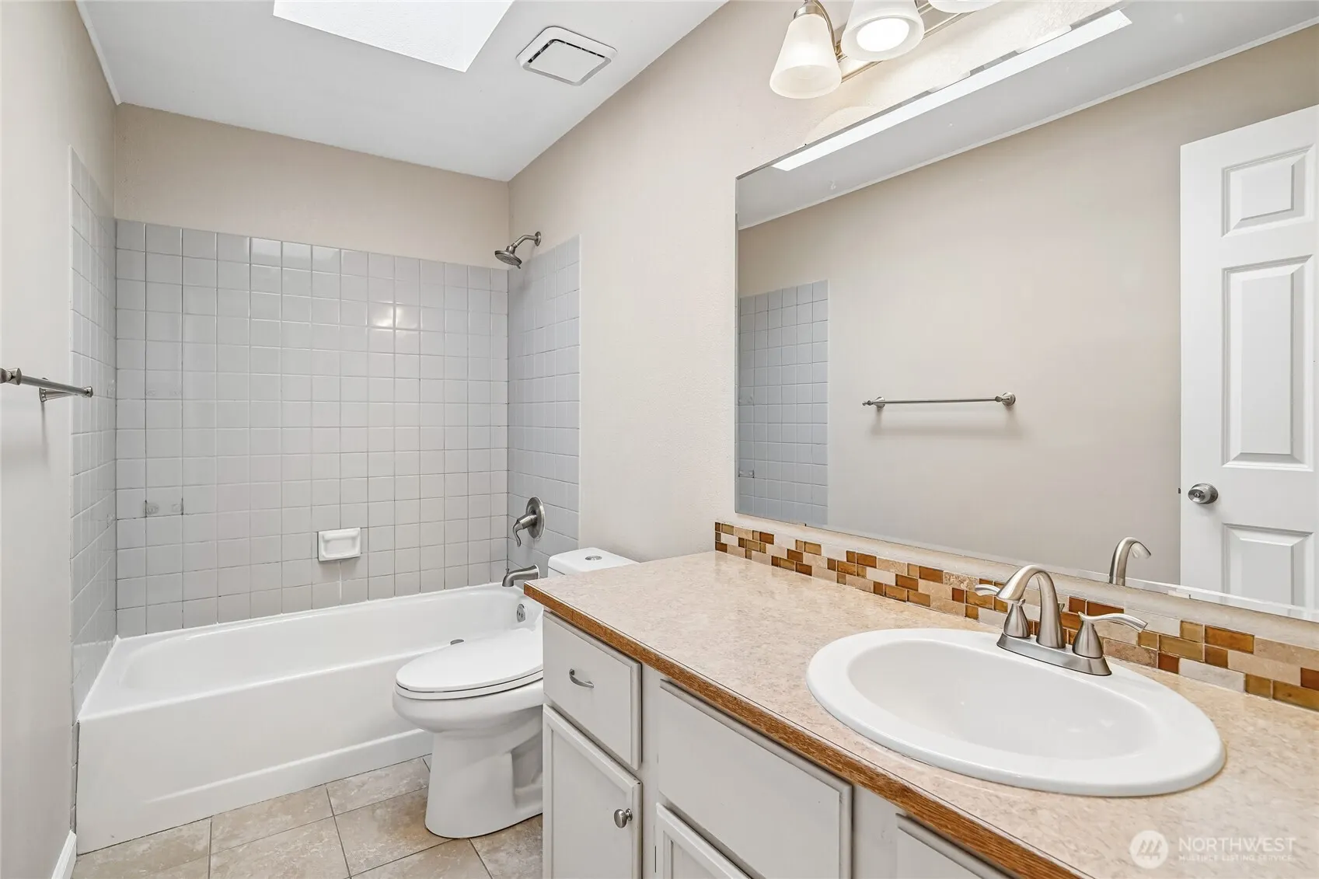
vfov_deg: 73.7
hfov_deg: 96.7
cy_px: 440
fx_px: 586
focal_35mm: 16
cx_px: 660
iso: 1600
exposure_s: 1/50
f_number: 8
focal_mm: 16
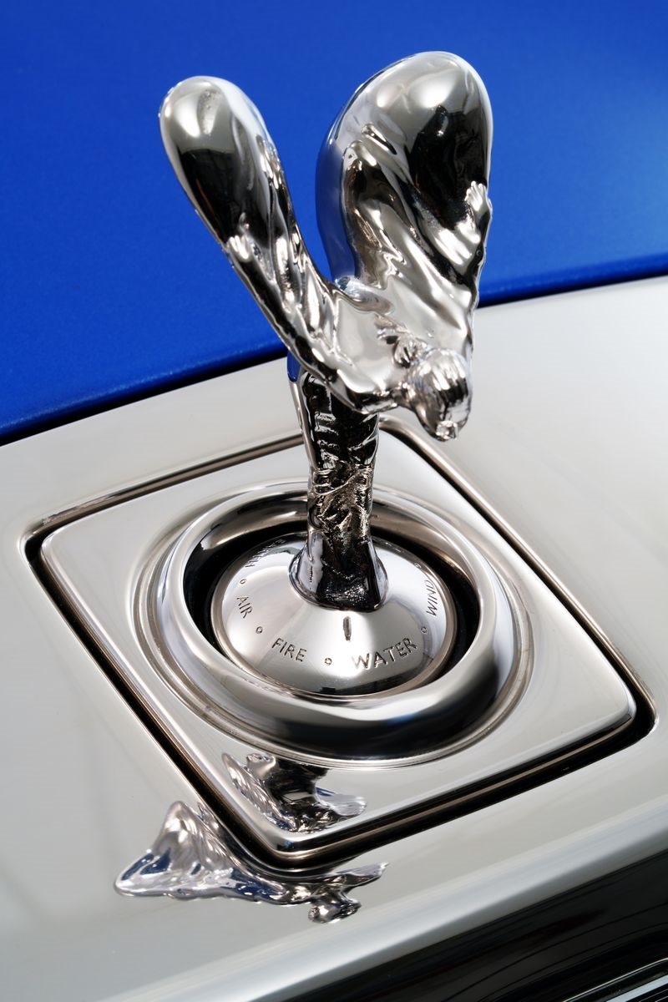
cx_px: 334
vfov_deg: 22.6
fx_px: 2505
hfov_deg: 15.2
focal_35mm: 90
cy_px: 501
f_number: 18
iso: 160
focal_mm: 90
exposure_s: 1/1.67
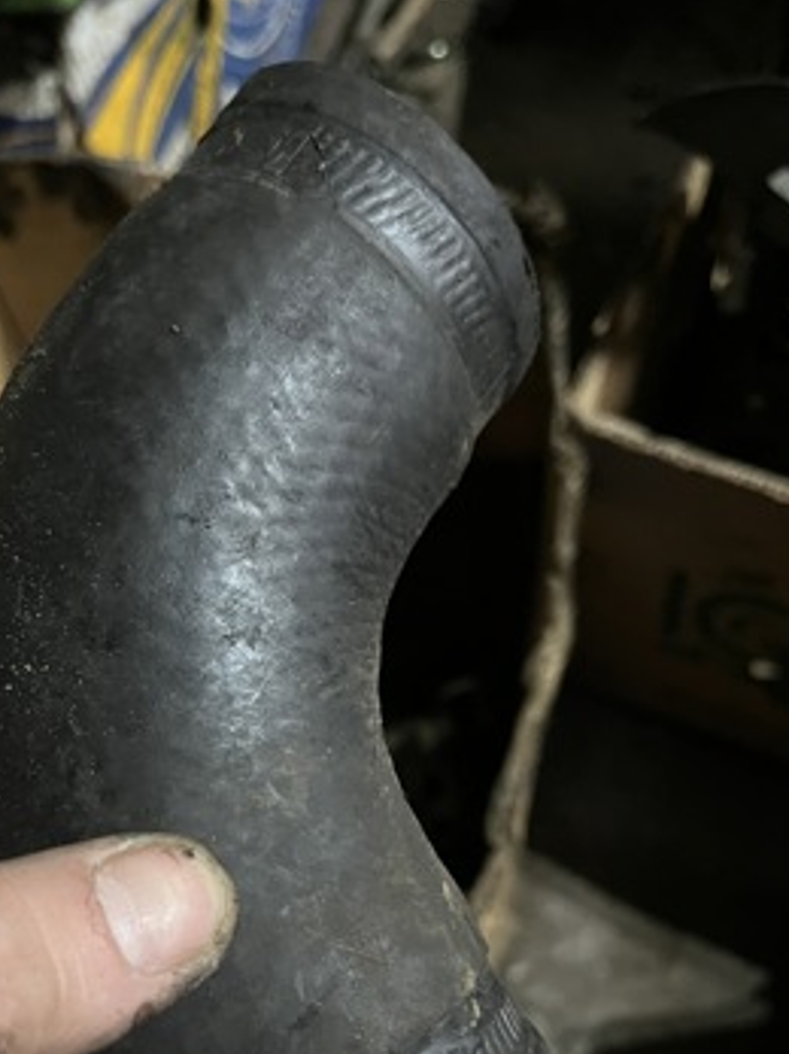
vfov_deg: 50.4
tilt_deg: -63.2
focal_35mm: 36
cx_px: 310
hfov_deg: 39.4
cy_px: 711
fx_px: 1095
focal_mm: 5.1
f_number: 1.6
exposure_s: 1/25
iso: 800
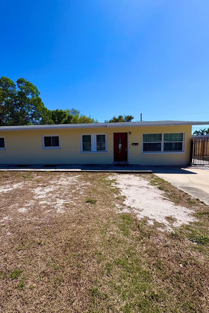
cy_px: 157
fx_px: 131
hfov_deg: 76.9
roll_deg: +0.3
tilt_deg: -4.5
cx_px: 90
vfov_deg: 100.4
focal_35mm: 15
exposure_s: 1/1976
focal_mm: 2.22
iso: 50
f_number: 2.2
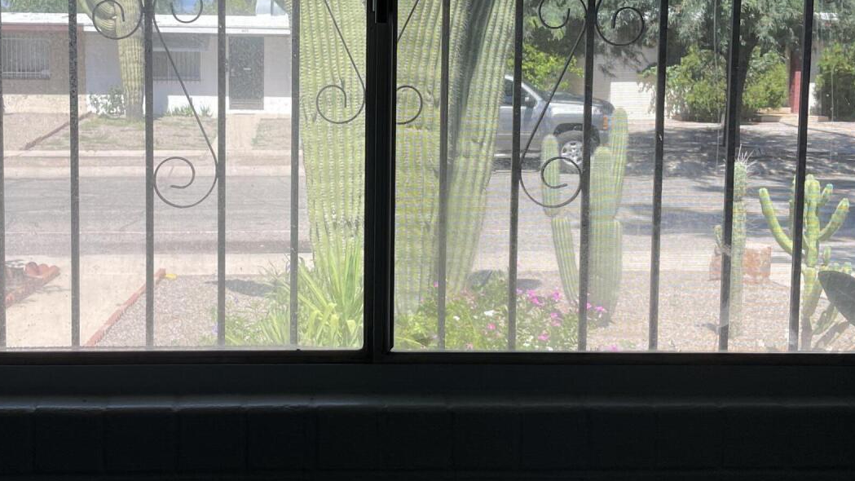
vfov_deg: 22.1
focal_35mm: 54
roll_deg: -1.1
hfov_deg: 38.3
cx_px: 341
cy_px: 163
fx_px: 1224
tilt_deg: -5.1
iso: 32
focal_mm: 5.1
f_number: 1.6
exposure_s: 1/1225
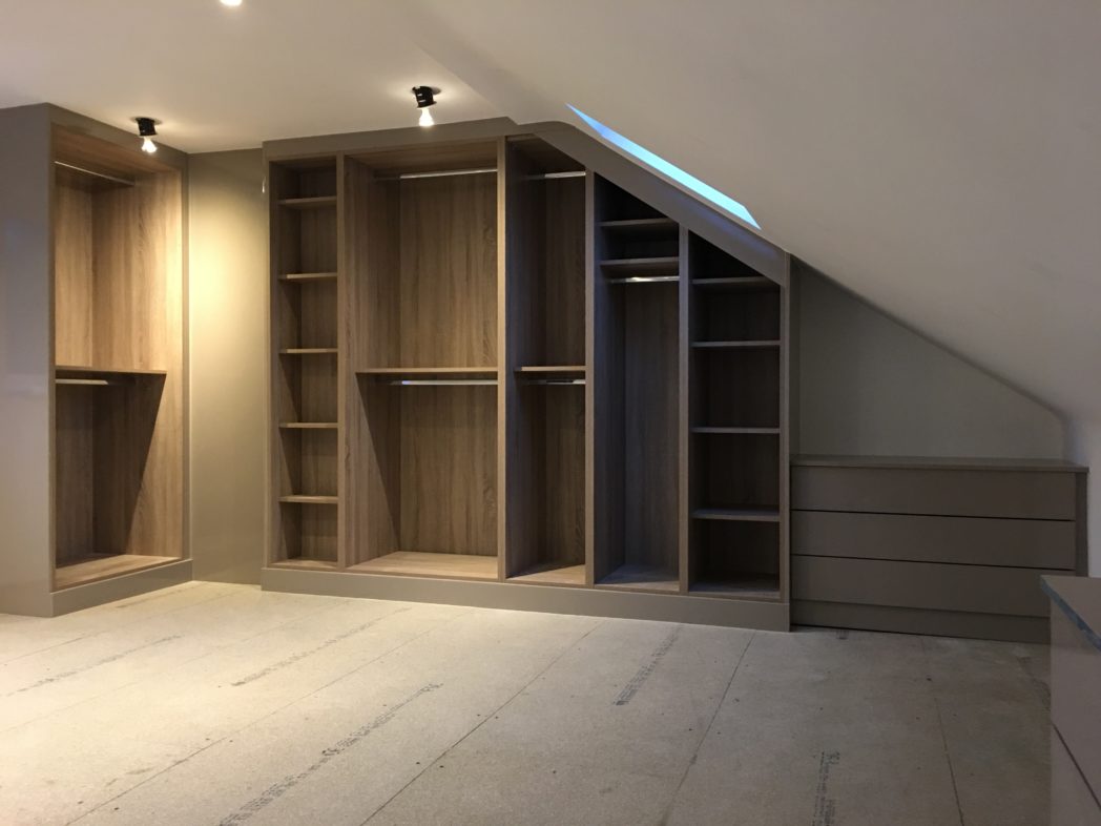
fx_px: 922
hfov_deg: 61.7
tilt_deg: +0.4
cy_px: 413
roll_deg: +0.7
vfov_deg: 48.2
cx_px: 550
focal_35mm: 29
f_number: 2.2
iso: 80
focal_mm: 4.15
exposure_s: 1/10
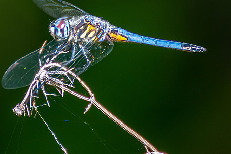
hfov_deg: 1.7
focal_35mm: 1221
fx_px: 7831
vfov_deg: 1.1
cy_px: 8
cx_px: 80
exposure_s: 1/500
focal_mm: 300
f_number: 5.6
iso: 560
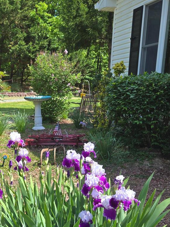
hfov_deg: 30.9
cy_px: 172
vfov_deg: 40.0
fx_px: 301
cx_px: 41
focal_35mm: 46
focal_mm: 5.4
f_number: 1.8
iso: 25
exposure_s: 1/601
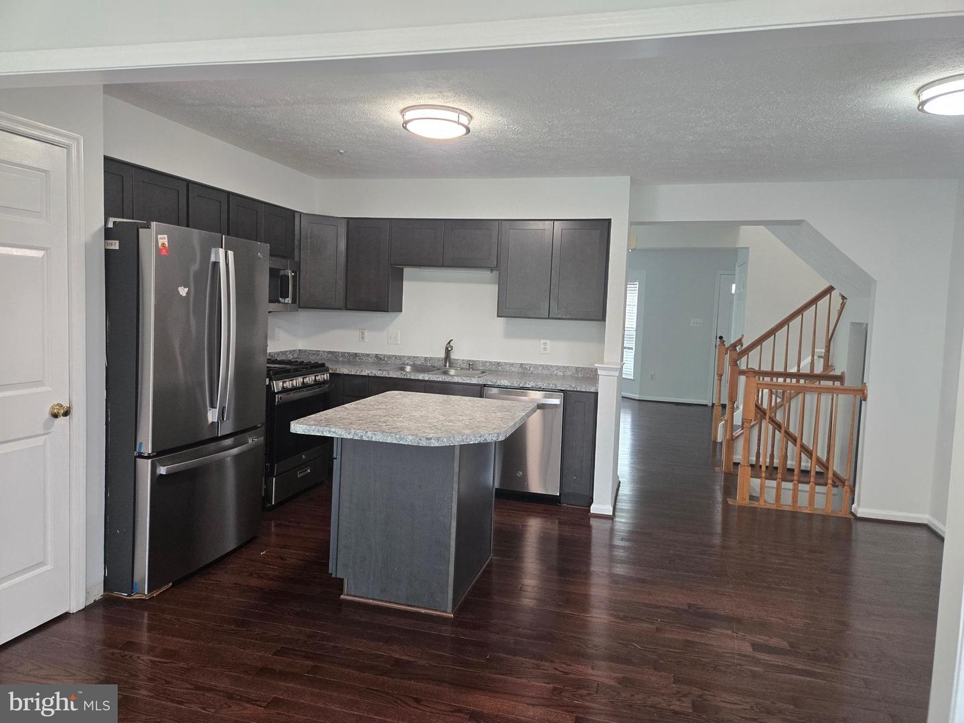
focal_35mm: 23
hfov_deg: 73.9
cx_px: 482
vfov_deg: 58.9
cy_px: 362
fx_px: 641
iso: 320
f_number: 1.8
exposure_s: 1/120
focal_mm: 5.4
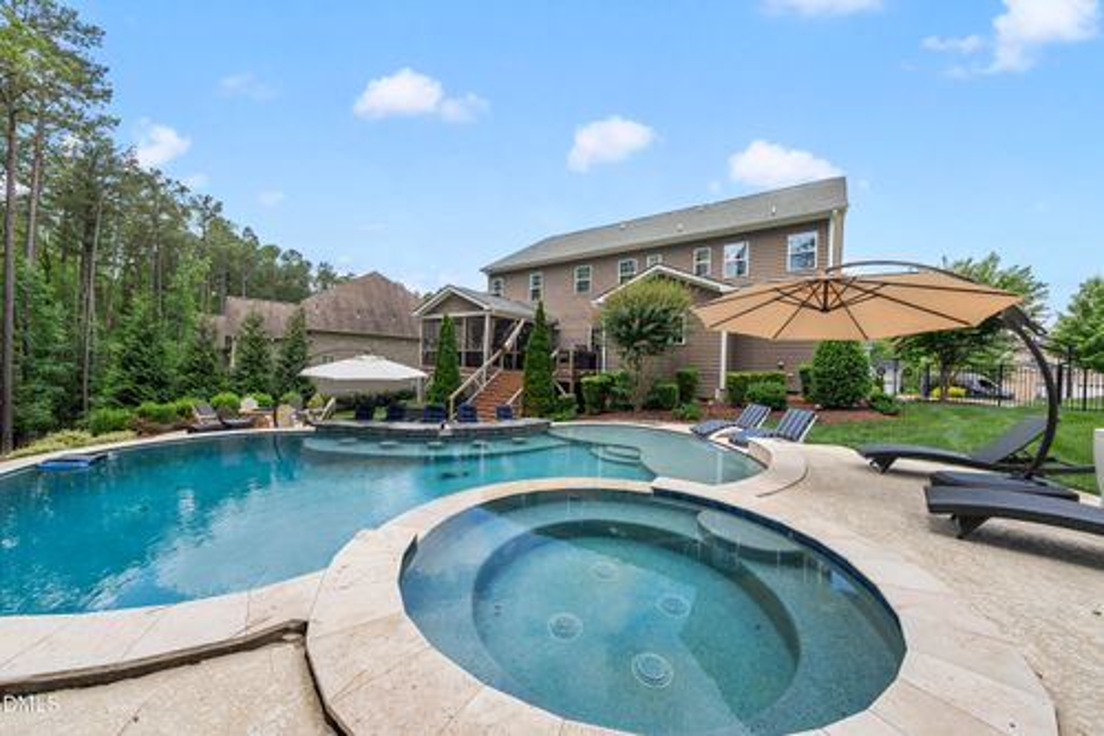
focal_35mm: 12
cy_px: 368
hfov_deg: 112.6
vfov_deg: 90.0
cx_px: 552
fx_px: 368
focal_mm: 12
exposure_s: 1/160
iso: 80
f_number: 7.1
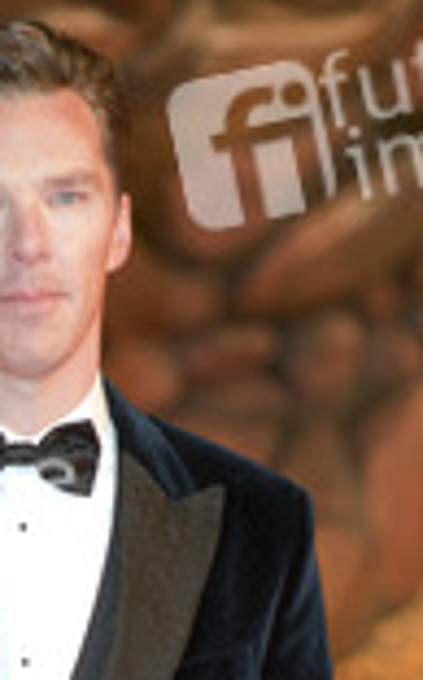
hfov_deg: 2.7
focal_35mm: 485
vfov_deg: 4.3
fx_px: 8979
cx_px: -2
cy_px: 780
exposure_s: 1/160
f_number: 5.6
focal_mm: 185
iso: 1000
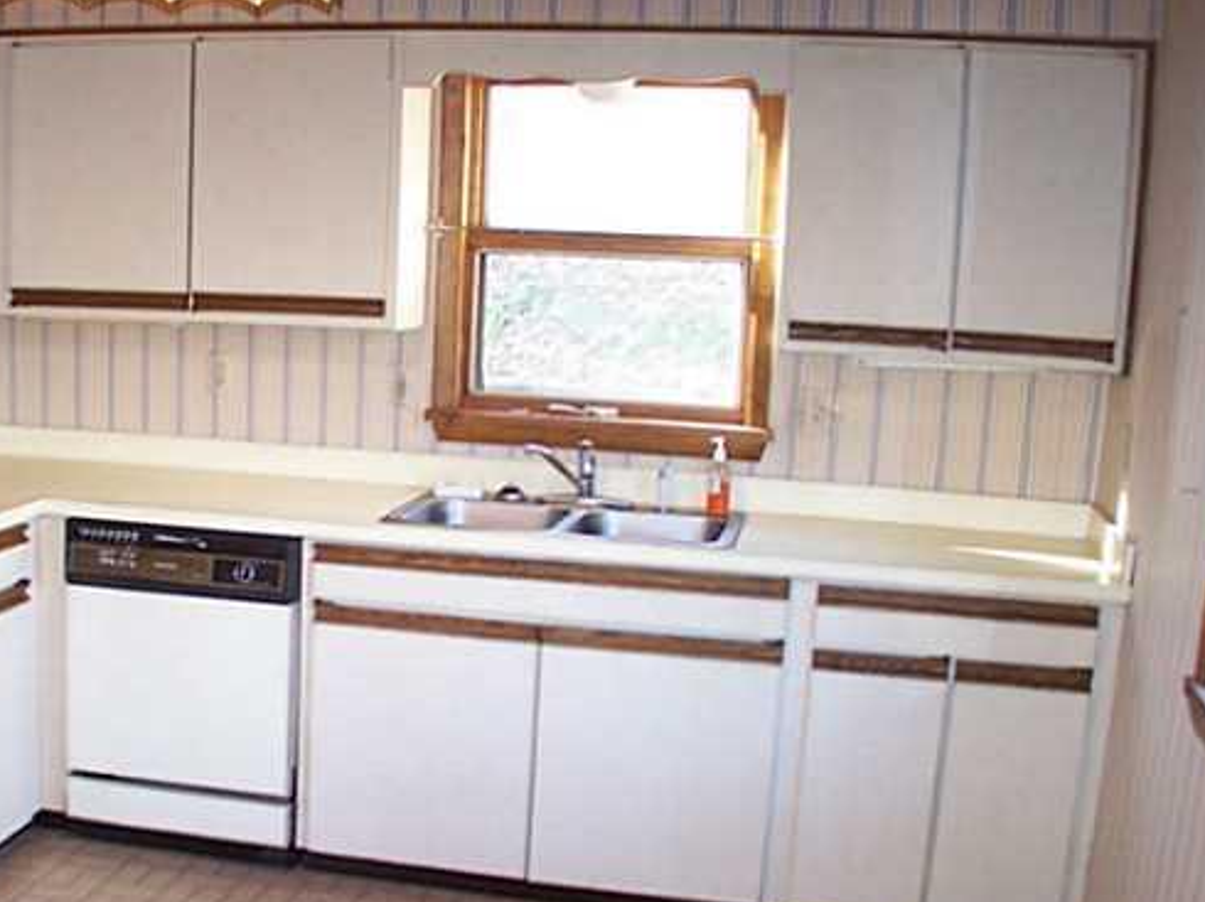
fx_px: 2157
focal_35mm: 62
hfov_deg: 30.8
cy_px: 530
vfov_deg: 23.6
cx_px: 326
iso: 140
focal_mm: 6.3
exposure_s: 1/10
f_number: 2.8
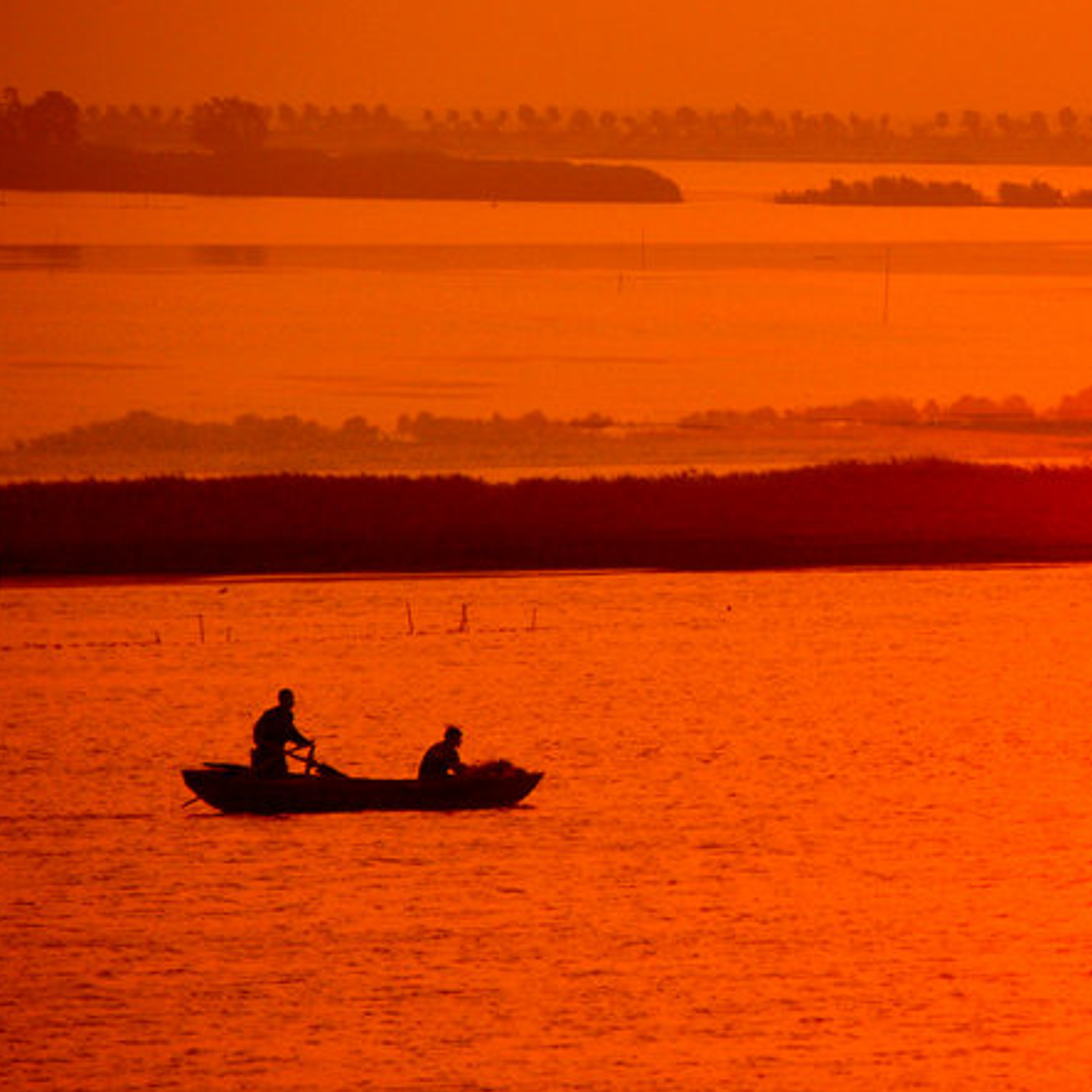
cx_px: 962
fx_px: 6457
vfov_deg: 9.7
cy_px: 514
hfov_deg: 9.6
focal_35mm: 181
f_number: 5.6
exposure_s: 1/500
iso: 125
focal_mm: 65
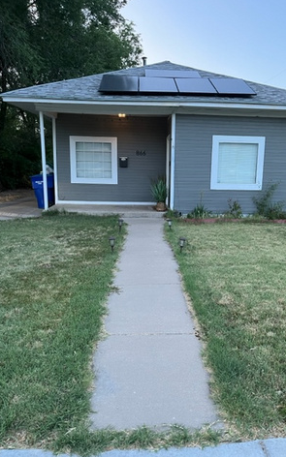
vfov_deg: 66.5
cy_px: 230
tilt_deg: -9.3
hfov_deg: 44.4
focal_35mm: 28
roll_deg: -0.5
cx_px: 169
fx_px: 349
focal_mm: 5.1
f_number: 1.6
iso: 125
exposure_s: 1/71
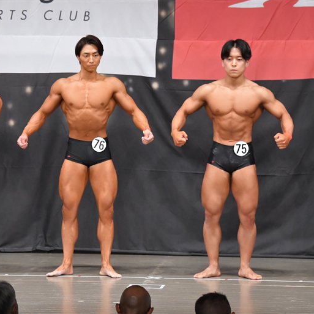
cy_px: 157
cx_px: 82
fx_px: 2658
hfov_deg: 6.8
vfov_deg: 6.8
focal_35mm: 259
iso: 6400
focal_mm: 135
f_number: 5.6
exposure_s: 1/400
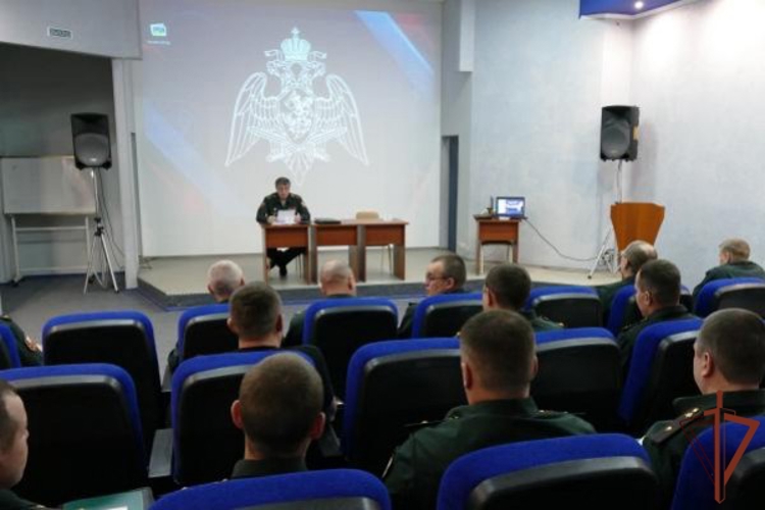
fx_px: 616
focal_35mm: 29
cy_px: 255
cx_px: 382
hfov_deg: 63.7
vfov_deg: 45.0
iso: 1600
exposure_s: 1/30
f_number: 3
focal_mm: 10.6
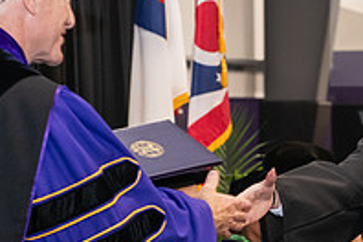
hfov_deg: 10.6
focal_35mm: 193
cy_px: 155
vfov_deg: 7.1
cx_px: 275
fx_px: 1946
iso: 2500
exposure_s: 1/125
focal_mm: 66
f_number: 5
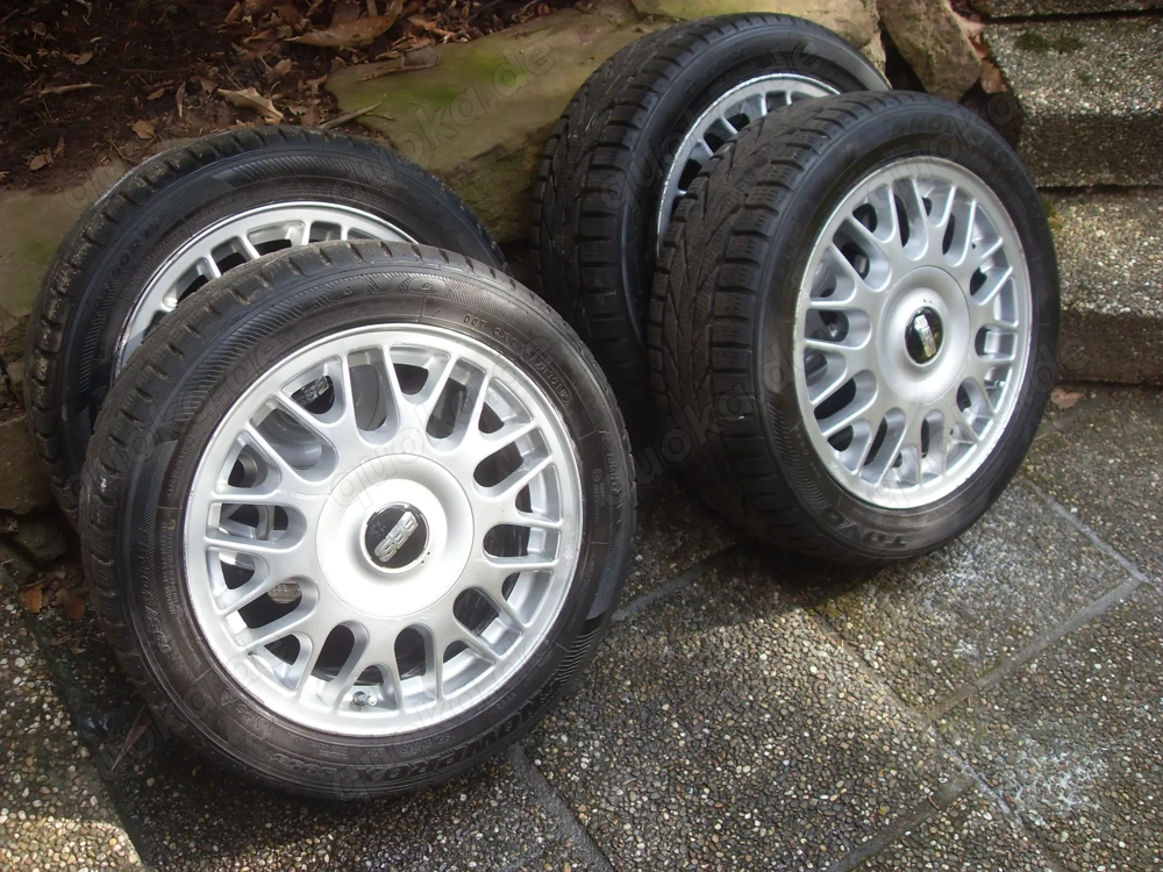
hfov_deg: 52.6
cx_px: 582
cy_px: 436
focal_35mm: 35
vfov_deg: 40.7
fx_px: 1176
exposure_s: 1/90
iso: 80
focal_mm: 6.3
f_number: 2.8
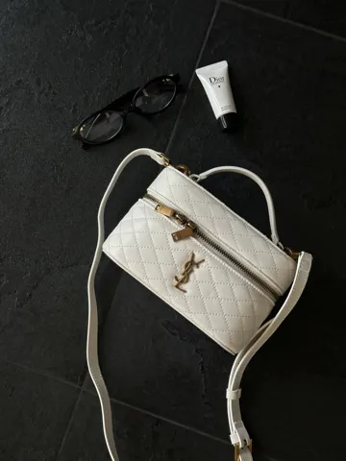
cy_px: 230
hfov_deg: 30.3
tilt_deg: -86.0
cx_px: 173
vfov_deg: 39.7
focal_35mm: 48
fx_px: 640
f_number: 1.78
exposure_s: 1/638
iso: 64
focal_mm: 6.86
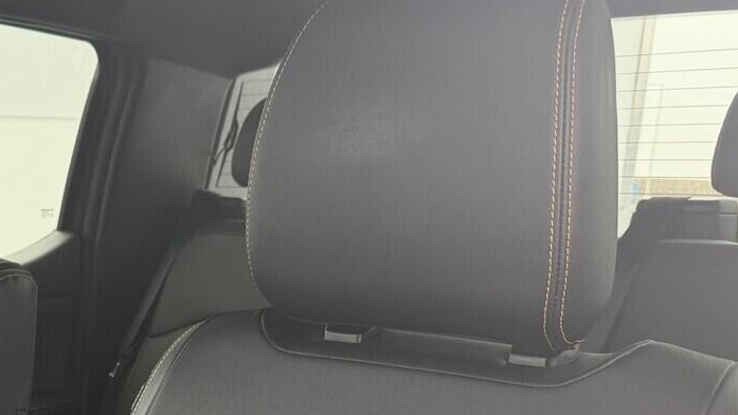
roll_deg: -0.1
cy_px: 517
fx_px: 1057
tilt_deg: -16.1
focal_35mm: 54
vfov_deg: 20.6
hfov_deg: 36.1
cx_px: 72
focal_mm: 6.76
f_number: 1.78
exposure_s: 1/196
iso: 80
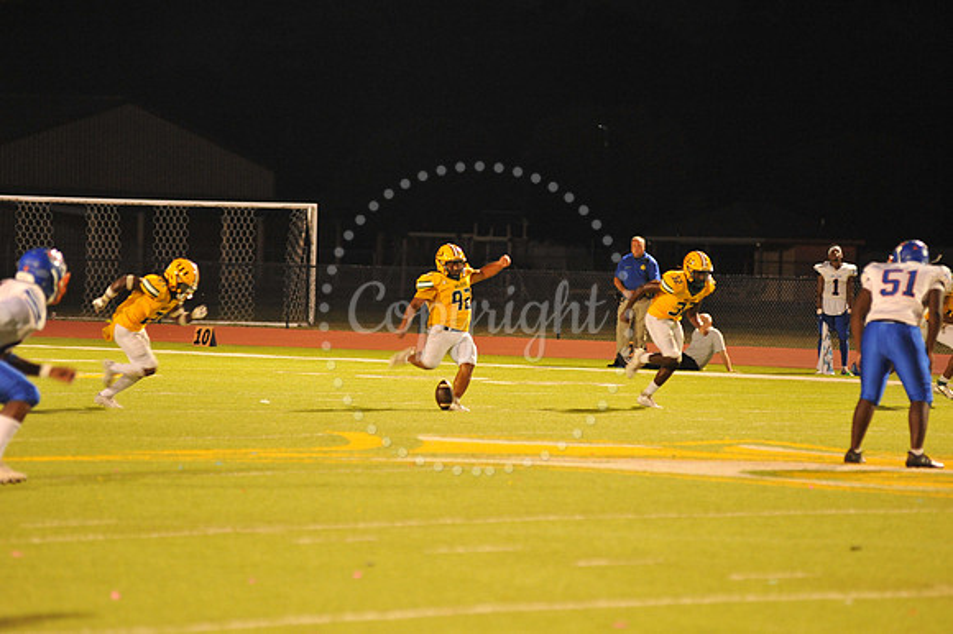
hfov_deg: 10.3
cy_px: 317
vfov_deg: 6.9
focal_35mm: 200
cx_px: 476
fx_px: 5291
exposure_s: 1/160
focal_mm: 200
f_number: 3.5
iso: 3200
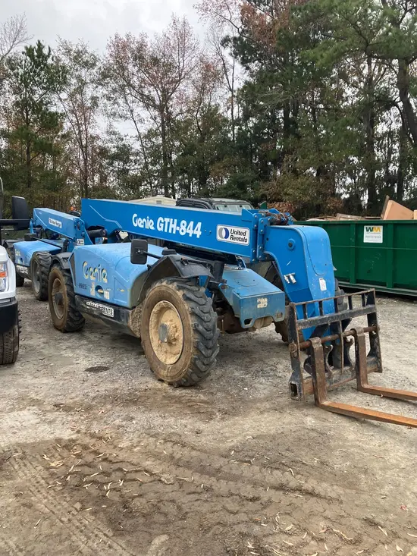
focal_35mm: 28
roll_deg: +1.7
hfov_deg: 49.8
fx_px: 450
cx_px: 208
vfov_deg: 63.4
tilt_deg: -5.4
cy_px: 278
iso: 80
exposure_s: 1/90
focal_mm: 3.99
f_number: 1.8
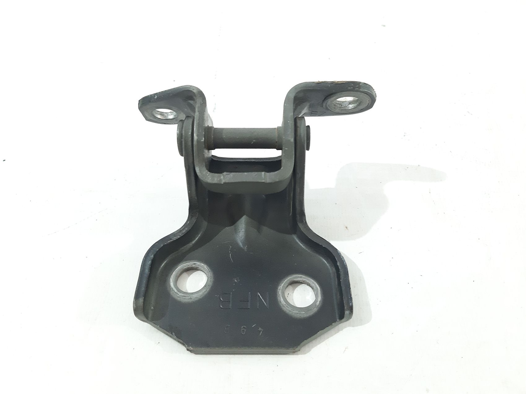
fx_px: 410
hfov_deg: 65.3
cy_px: 197
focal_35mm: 27
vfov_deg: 51.3
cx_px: 263
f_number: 1.7
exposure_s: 1/50
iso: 250
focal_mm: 3.93
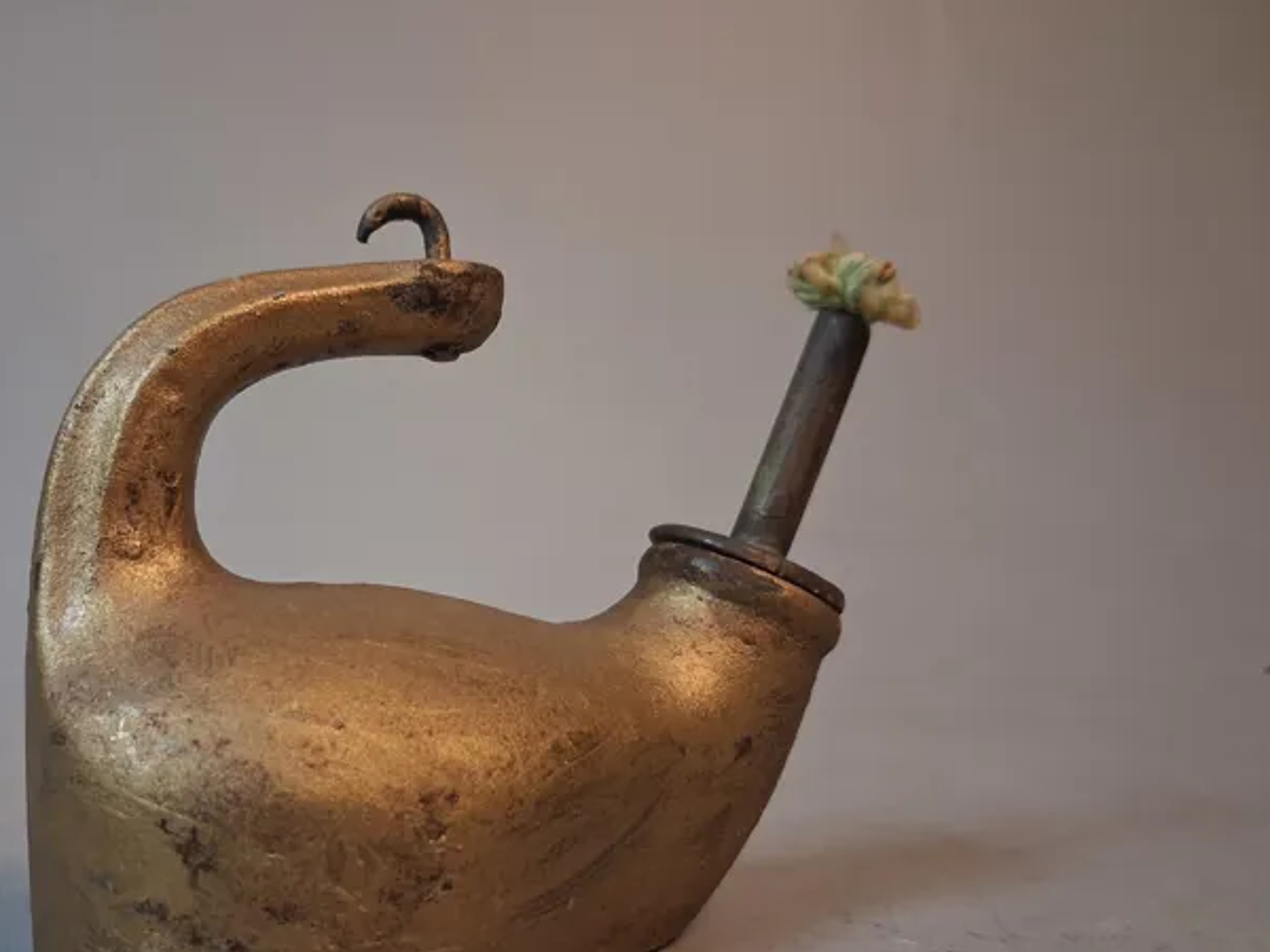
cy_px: 548
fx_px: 1321
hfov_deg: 50.7
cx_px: 464
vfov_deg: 39.6
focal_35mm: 36
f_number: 1.8
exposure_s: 1/50
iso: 400
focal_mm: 4
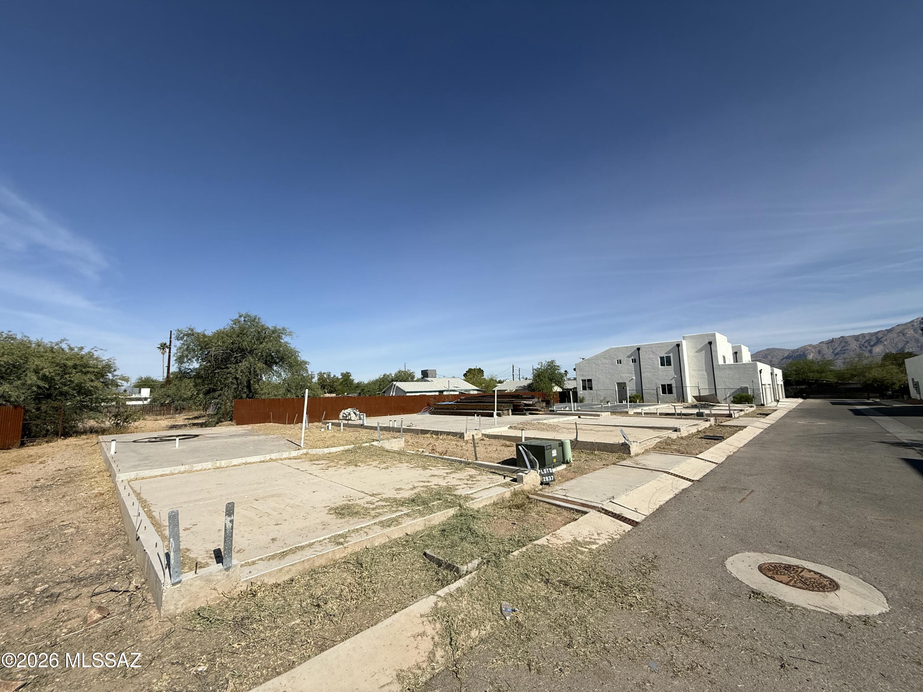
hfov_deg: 102.1
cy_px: 346
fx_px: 373
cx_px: 462
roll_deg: +1.9
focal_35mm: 14
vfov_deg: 85.7
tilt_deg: +7.5
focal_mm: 2.22
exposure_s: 1/4149
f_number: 2.2
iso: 50
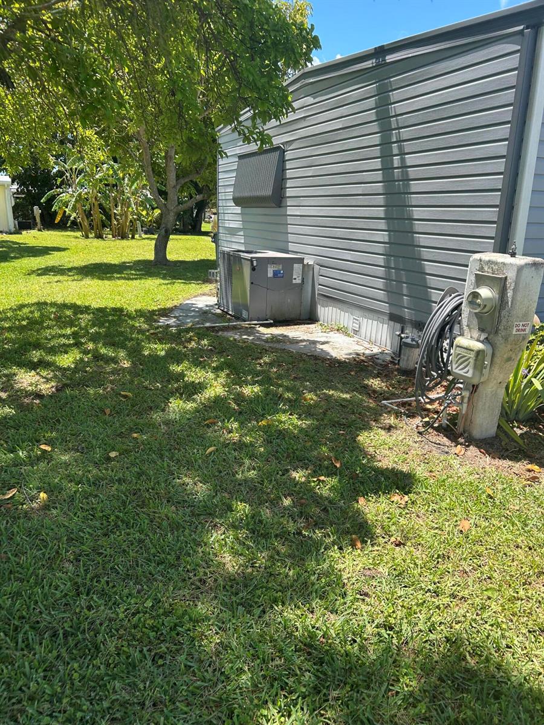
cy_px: 362
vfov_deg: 67.3
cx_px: 272
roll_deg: -2.3
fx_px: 545
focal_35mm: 26
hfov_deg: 53.1
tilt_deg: -16.2
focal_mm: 5.7
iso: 50
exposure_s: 1/1468
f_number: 1.5
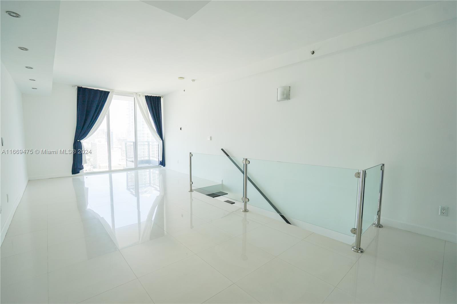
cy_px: 152
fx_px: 203
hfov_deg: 96.7
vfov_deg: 73.7
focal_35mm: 16
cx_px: 228
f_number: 5
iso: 100
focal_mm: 16
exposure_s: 1/80
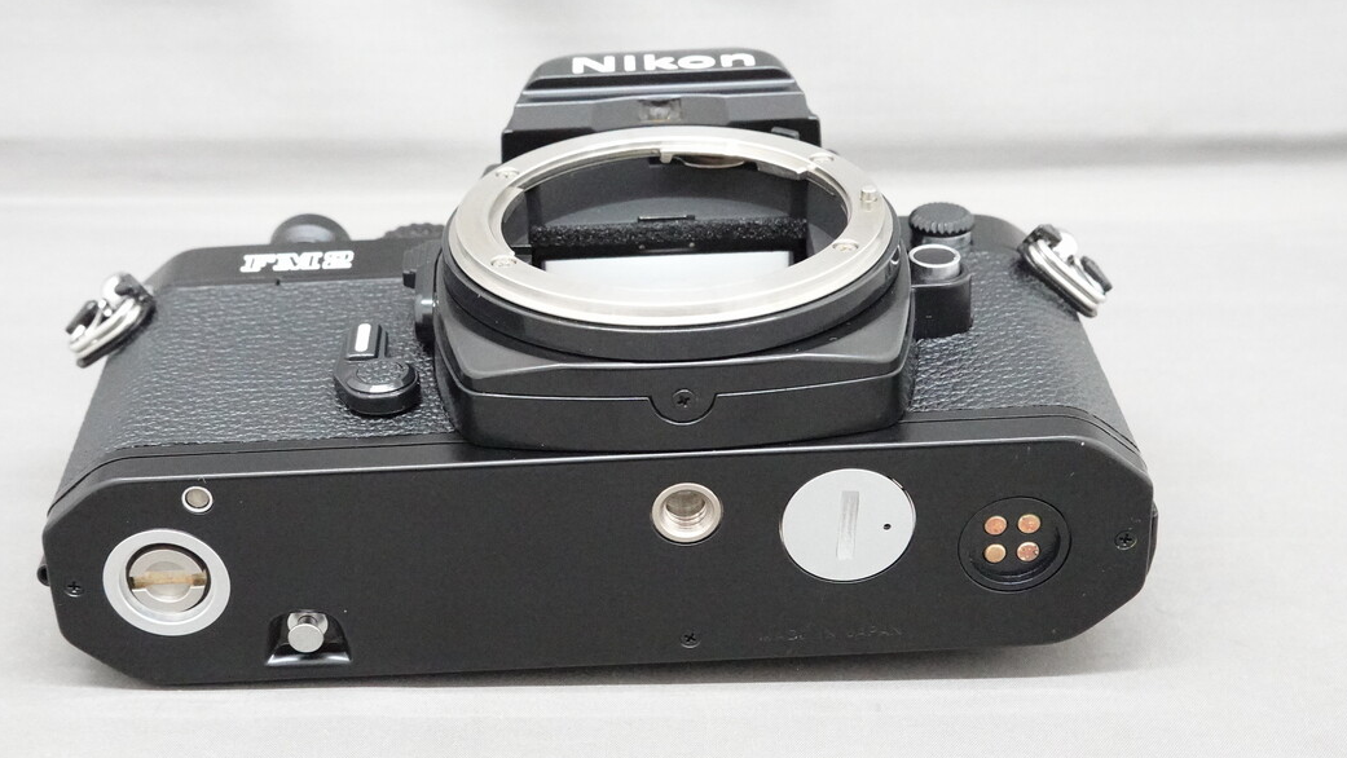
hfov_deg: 32.8
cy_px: 367
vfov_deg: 18.8
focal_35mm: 64
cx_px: 619
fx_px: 2286
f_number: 5.6
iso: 5000
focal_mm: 19.43
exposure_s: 1/60
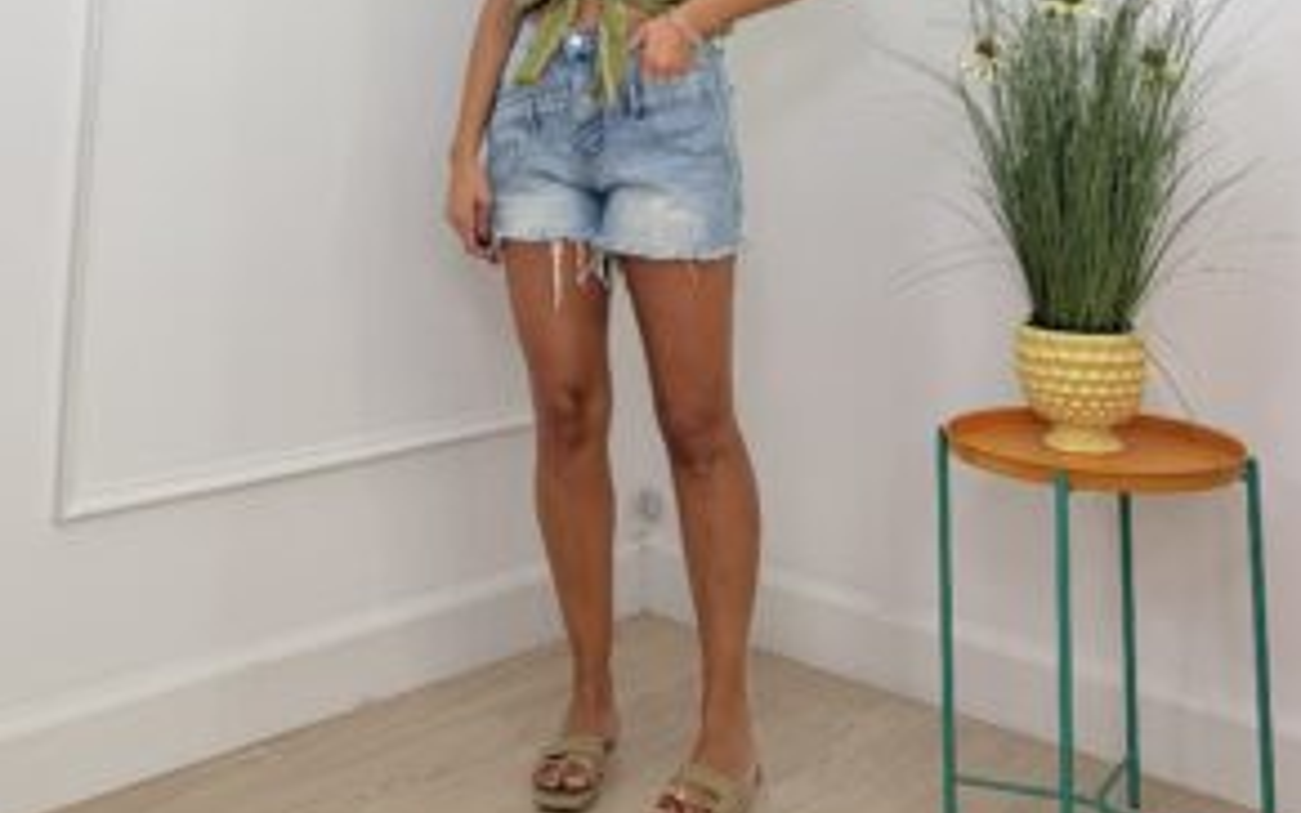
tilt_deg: +7.9
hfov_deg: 55.3
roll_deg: -1.4
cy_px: 49
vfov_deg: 33.9
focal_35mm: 35
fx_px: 1241
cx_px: 666
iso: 80
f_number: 1.78
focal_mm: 6.76
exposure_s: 1/395
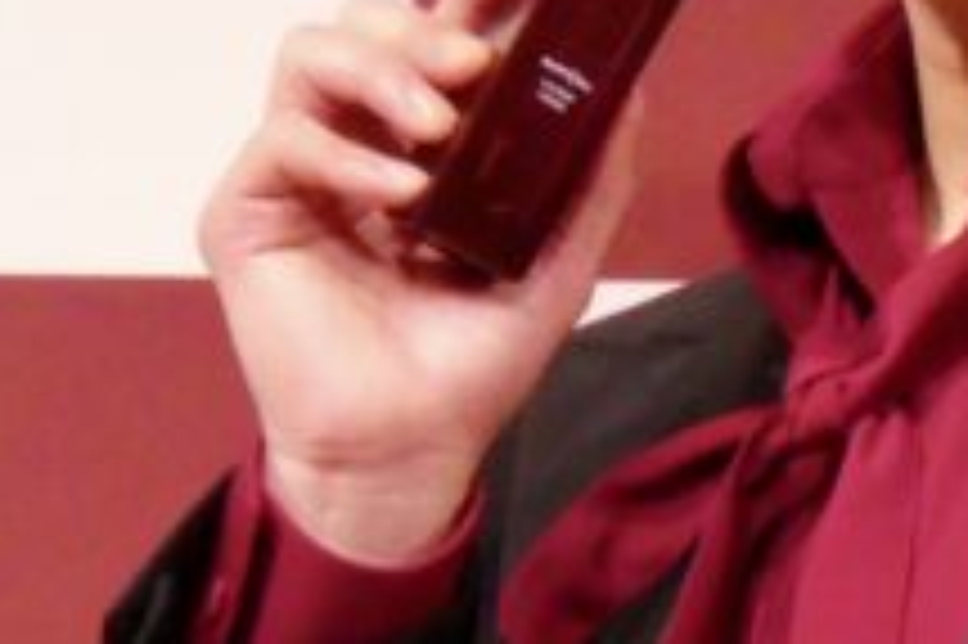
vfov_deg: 0.9
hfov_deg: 1.4
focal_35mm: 1485
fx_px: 39898
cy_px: 320
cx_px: 356
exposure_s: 1/100
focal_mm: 53.8
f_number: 6.3
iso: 640
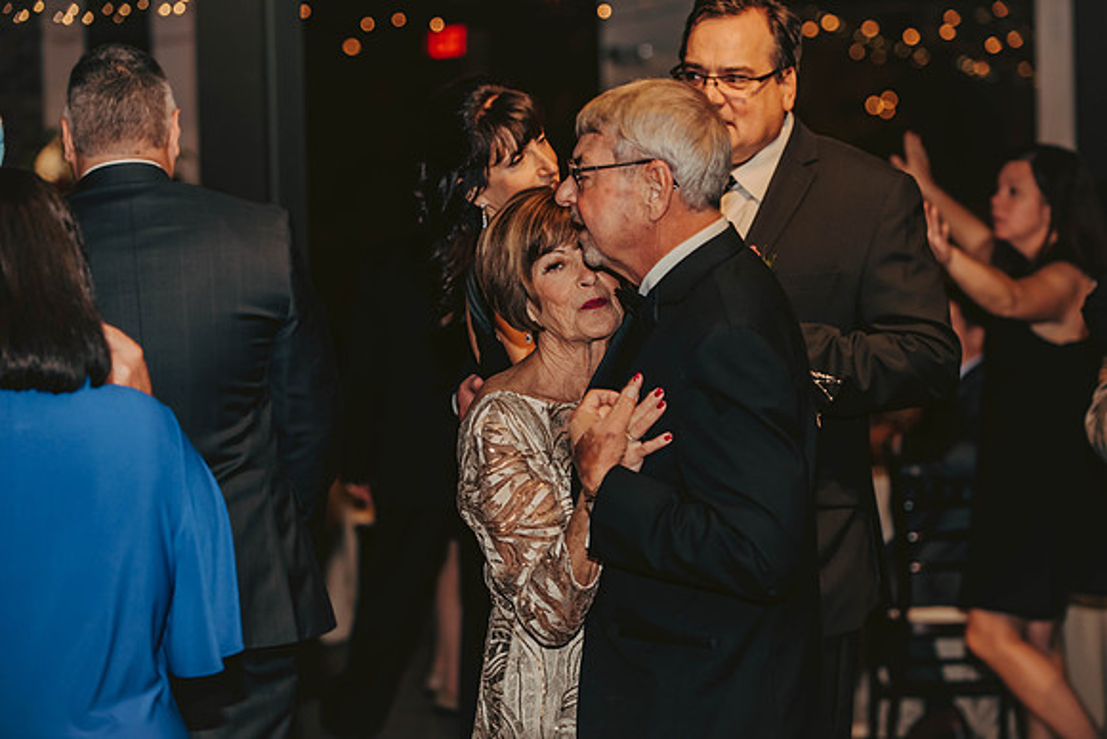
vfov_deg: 14.9
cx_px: 554
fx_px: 2830
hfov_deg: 22.1
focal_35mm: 92
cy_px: 370
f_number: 3.2
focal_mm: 92
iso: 500
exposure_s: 1/80
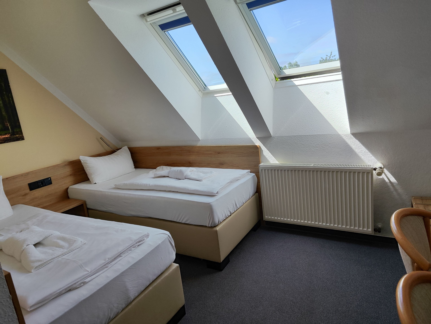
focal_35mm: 23
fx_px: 286
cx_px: 216
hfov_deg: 73.9
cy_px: 162
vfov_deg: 58.9
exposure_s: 1/1208
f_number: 1.8
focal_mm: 5.4
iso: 50
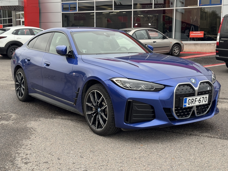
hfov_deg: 39.7
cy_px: 86
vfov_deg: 30.3
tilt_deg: -7.8
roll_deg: +0.2
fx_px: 316
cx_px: 114
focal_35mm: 48
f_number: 1.78
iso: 64
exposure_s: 1/518
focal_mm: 6.76
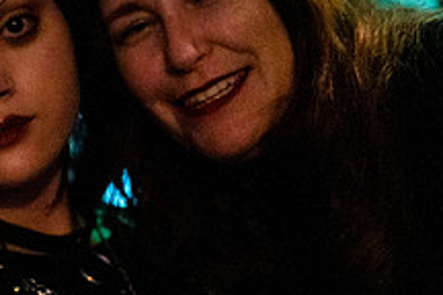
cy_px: 144
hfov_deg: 15.0
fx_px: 1649
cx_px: -31
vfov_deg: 10.2
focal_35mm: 134
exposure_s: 1/125
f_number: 1.8
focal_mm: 50
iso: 3200
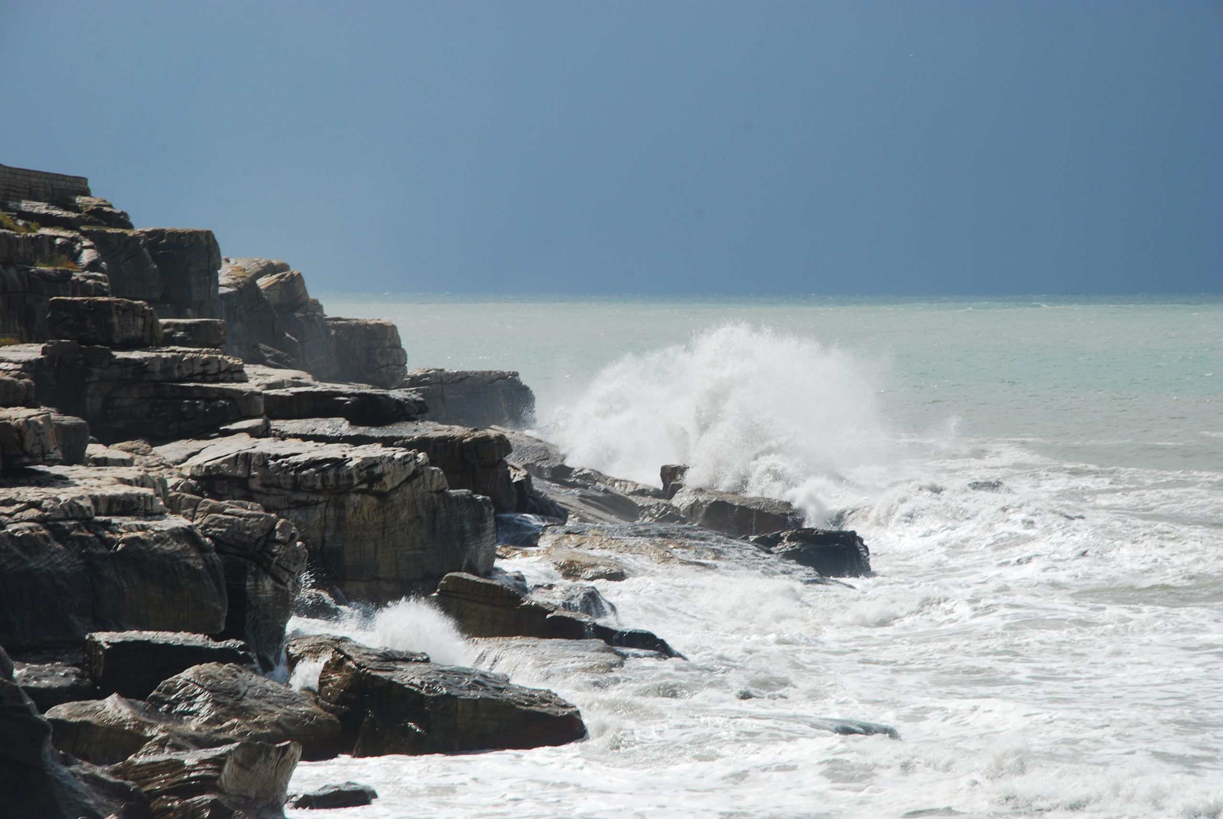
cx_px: 612
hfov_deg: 11.4
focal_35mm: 180
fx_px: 6123
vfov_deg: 7.7
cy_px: 410
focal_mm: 120
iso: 100
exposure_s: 1/160
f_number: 14
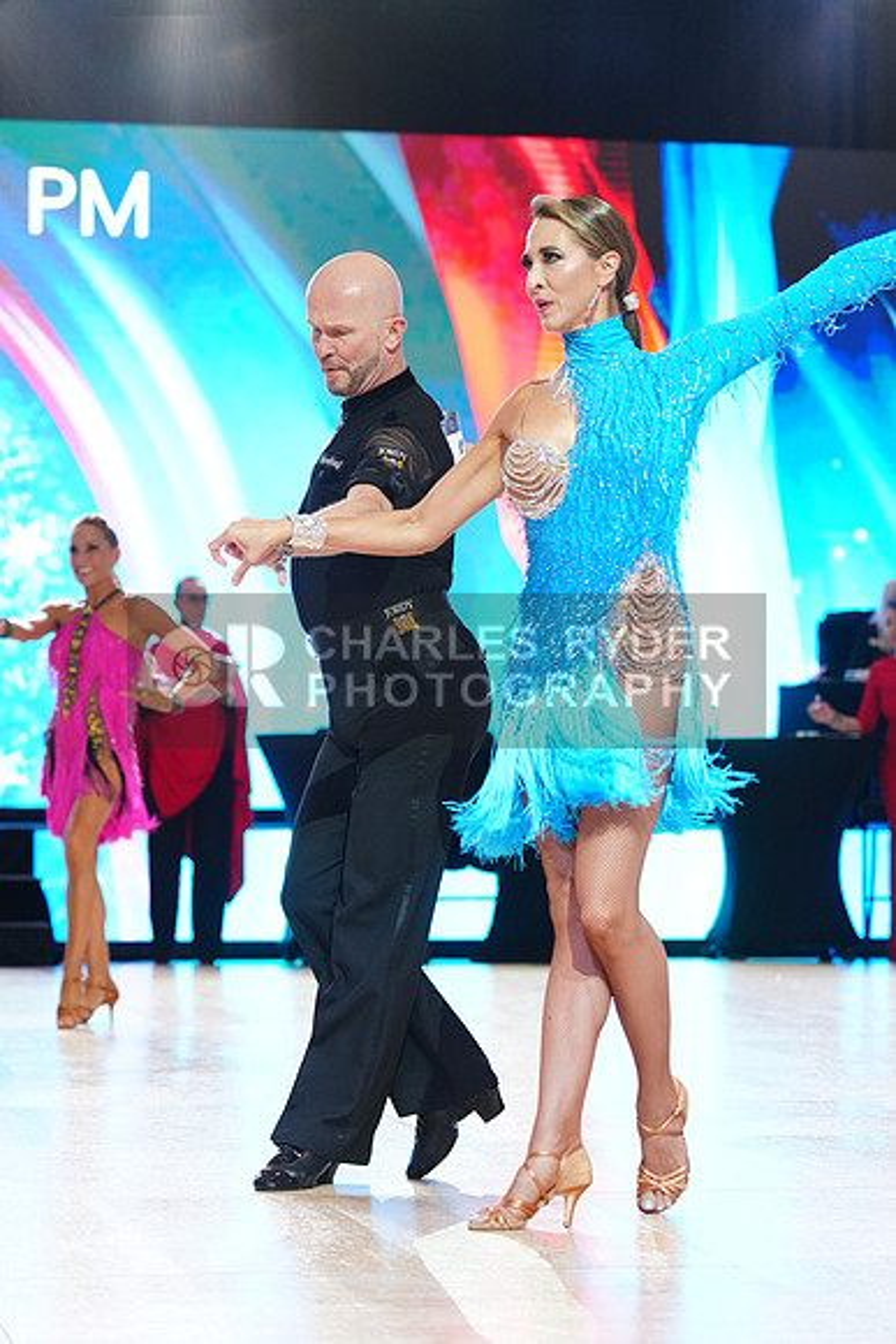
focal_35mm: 104
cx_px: 448
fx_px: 3880
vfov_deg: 19.6
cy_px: 672
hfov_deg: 13.2
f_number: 4
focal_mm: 104
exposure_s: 1/250
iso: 2500
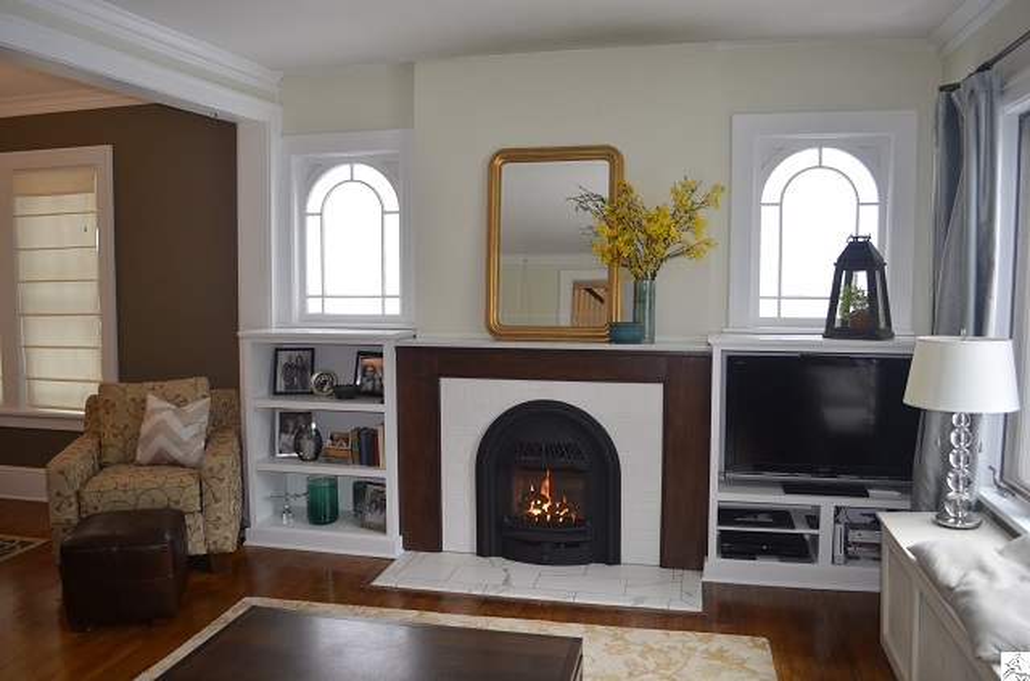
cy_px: 340
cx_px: 515
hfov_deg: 67.5
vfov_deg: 47.7
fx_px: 770
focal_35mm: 27
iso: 560
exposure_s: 1/60
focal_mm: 18
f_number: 3.5
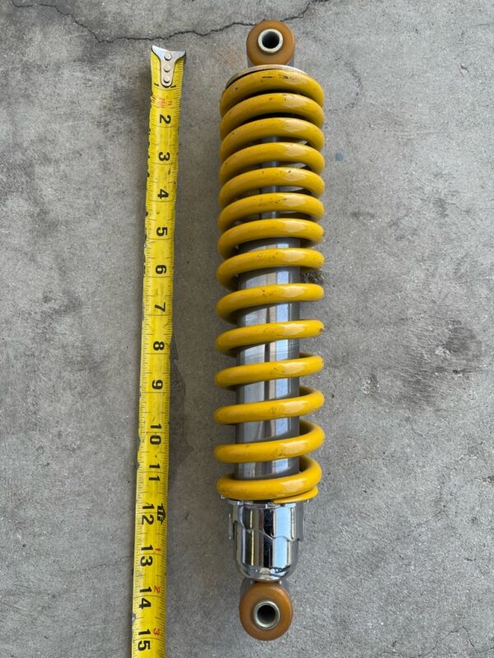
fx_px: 495
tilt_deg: -84.7
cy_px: 329
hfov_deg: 53.1
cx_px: 247
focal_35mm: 26
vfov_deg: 67.3
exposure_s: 1/211
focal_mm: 5.1
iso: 32
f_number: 1.6
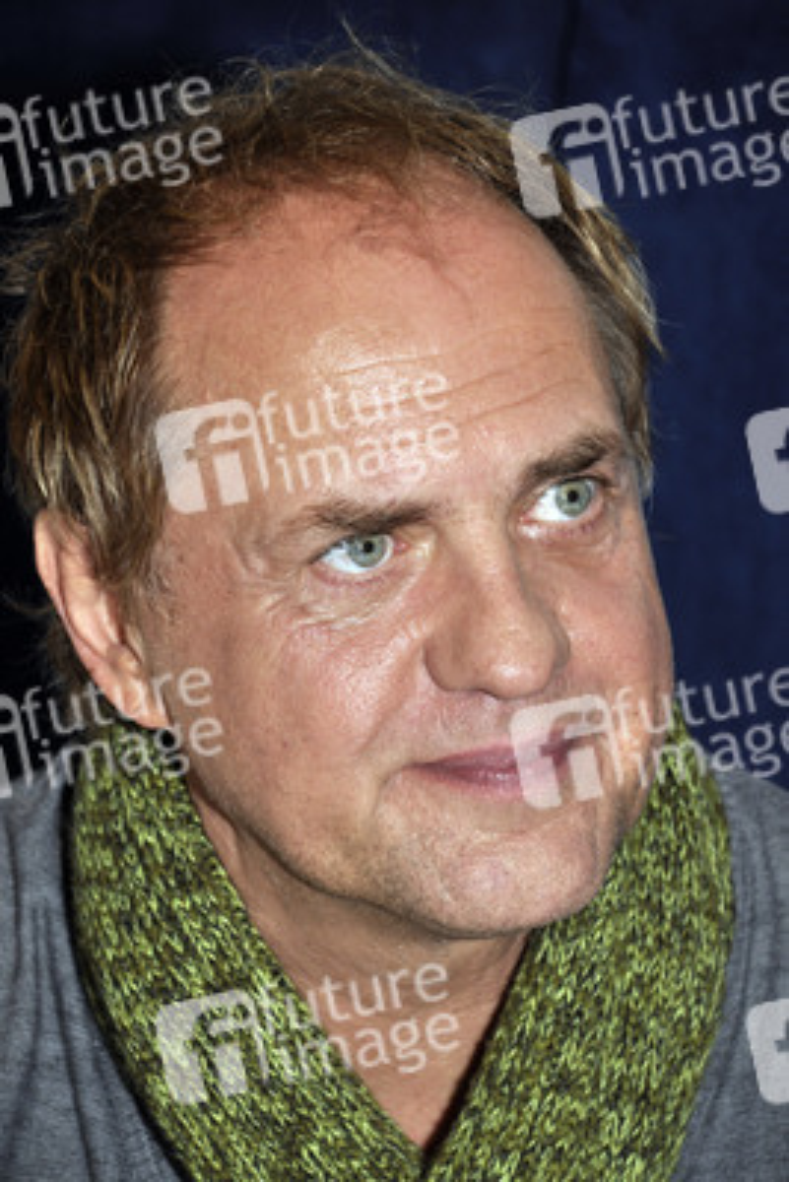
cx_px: 394
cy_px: 591
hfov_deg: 8.7
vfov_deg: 13.0
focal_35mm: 158
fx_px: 5173
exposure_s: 1/160
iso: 400
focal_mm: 105
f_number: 5.6
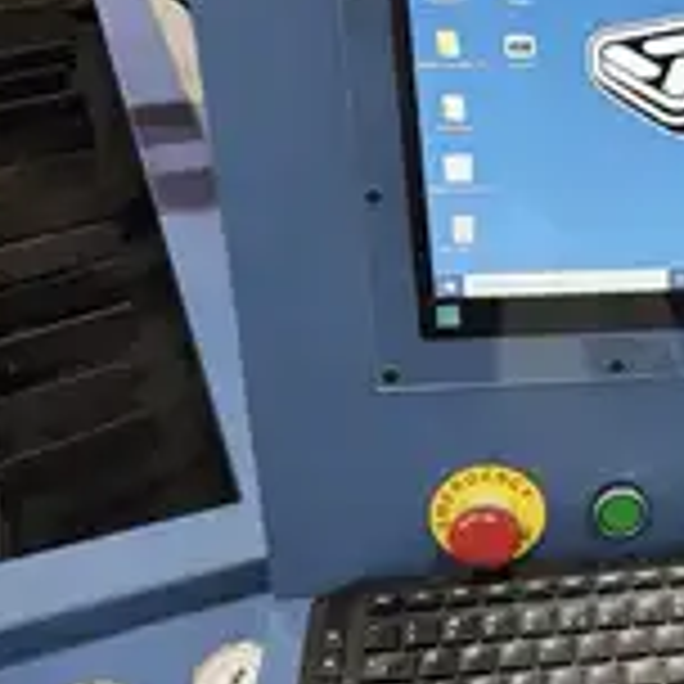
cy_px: 333
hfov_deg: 26.1
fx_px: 1252
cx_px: 886
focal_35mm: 56
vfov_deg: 30.6
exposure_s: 1/78
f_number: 1.8
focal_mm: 6.8
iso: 200
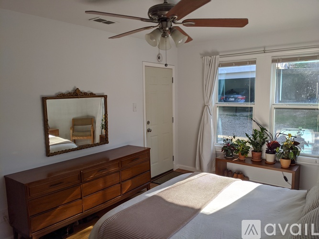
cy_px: 120
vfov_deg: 51.3
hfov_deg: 65.3
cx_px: 160
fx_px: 249
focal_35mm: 27
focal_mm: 4.38
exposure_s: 1/398
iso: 42
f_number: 1.73
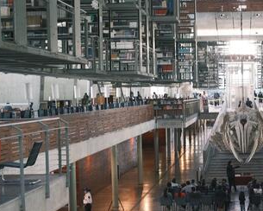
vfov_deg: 15.7
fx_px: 763
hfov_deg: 19.2
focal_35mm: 98
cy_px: 131
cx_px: 246
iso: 2000
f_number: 3.6
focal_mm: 35
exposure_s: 1/60
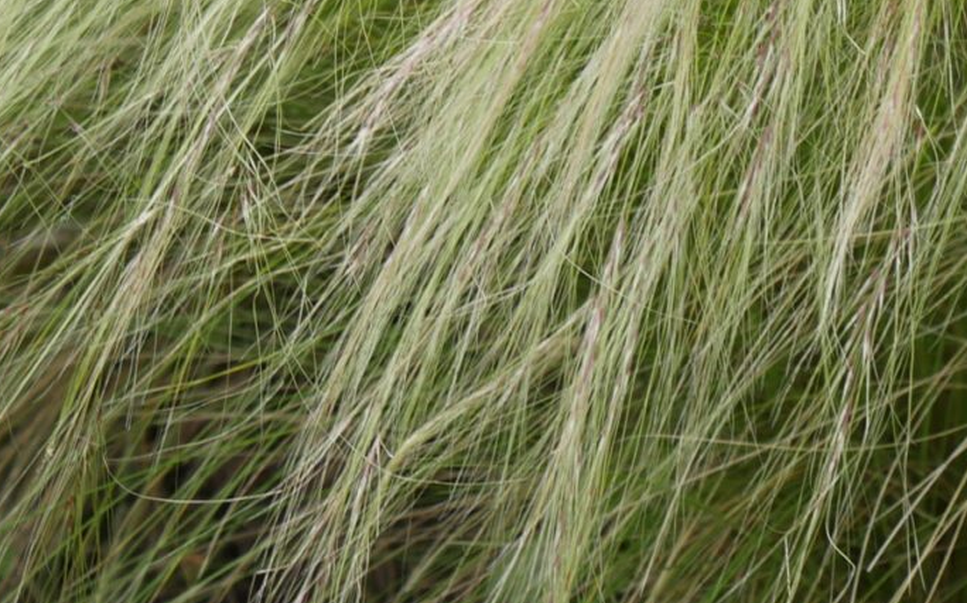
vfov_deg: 5.1
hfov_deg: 8.2
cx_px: -85
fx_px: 6692
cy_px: -528
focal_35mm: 254
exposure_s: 1/200
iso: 200
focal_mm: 32
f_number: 5.6
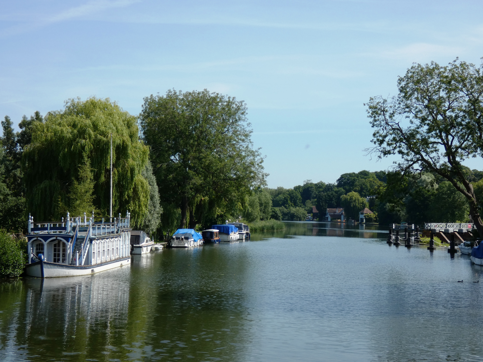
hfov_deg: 29.4
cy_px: 181
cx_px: 242
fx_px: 921
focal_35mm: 66
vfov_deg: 22.3
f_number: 4.2
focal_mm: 11.9
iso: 80
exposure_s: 1/800
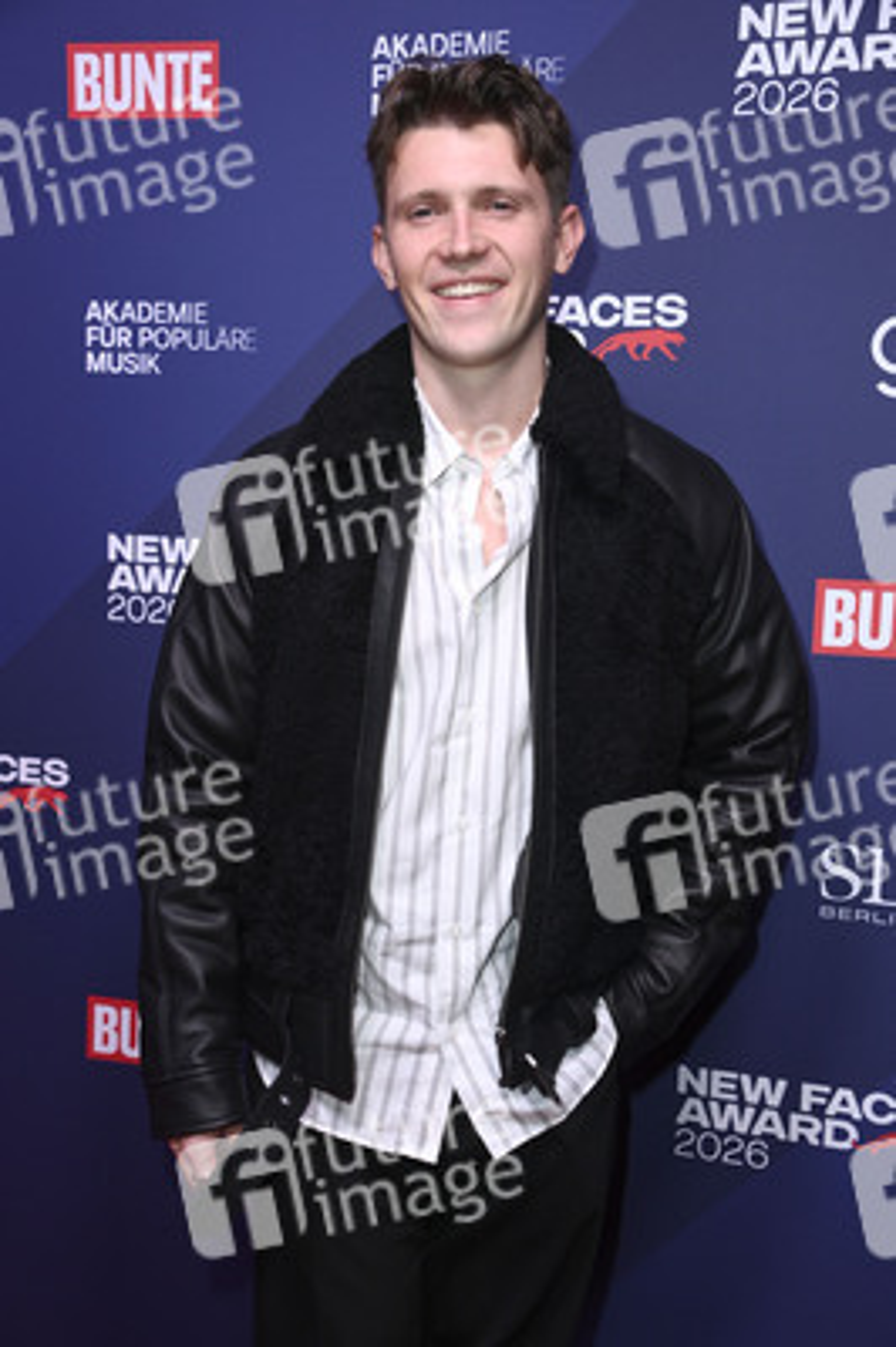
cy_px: 674
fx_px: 1683
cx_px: 448
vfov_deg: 43.6
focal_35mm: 45
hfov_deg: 29.8
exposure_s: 1/250
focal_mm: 45
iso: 800
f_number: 5.6
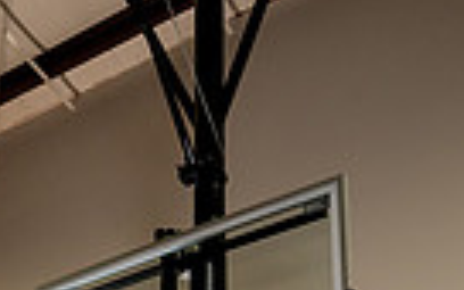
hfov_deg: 25.5
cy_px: 703
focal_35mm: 81
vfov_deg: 12.5
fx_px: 1024
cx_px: 218
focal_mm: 24
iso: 640
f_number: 7.1
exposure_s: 1/200
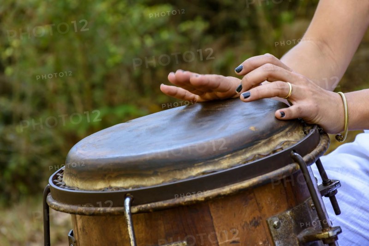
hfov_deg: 10.6
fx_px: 1998
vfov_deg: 7.0
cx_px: 184
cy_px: 123
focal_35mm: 195
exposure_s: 1/160
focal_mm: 130
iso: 400
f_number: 8
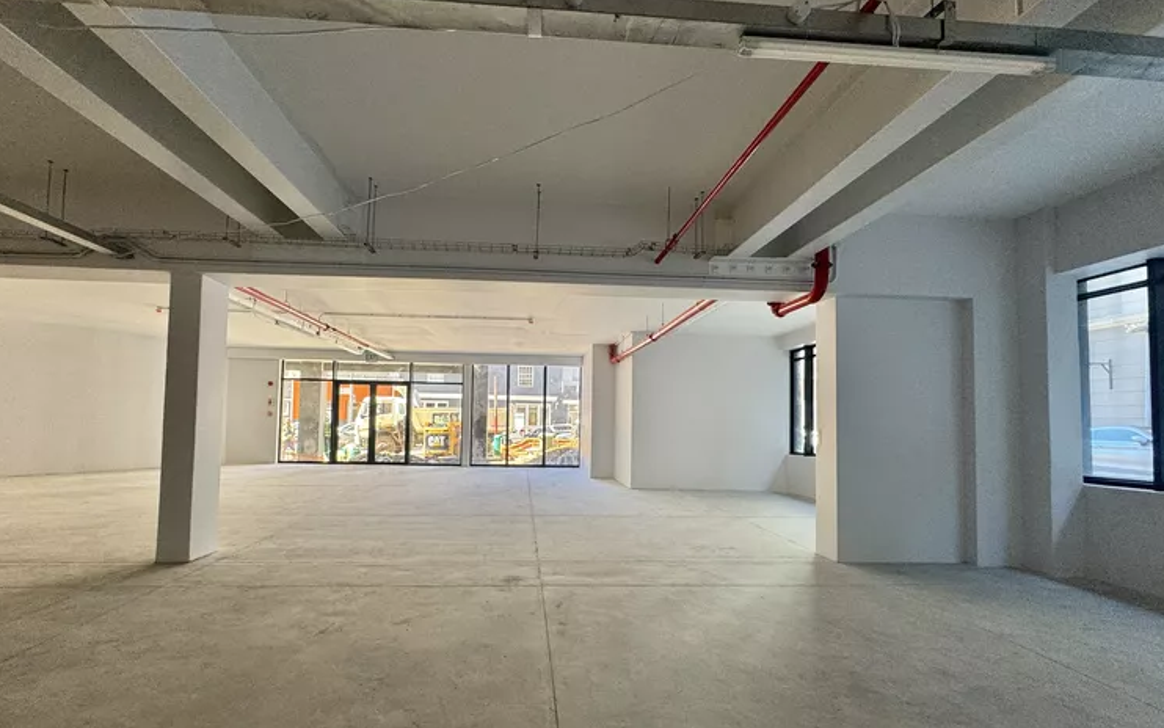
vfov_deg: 71.1
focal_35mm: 16
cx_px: 551
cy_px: 400
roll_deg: -0.9
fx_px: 508
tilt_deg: +1.7
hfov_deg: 97.7
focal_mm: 2.22
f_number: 2.2
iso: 100
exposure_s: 1/100
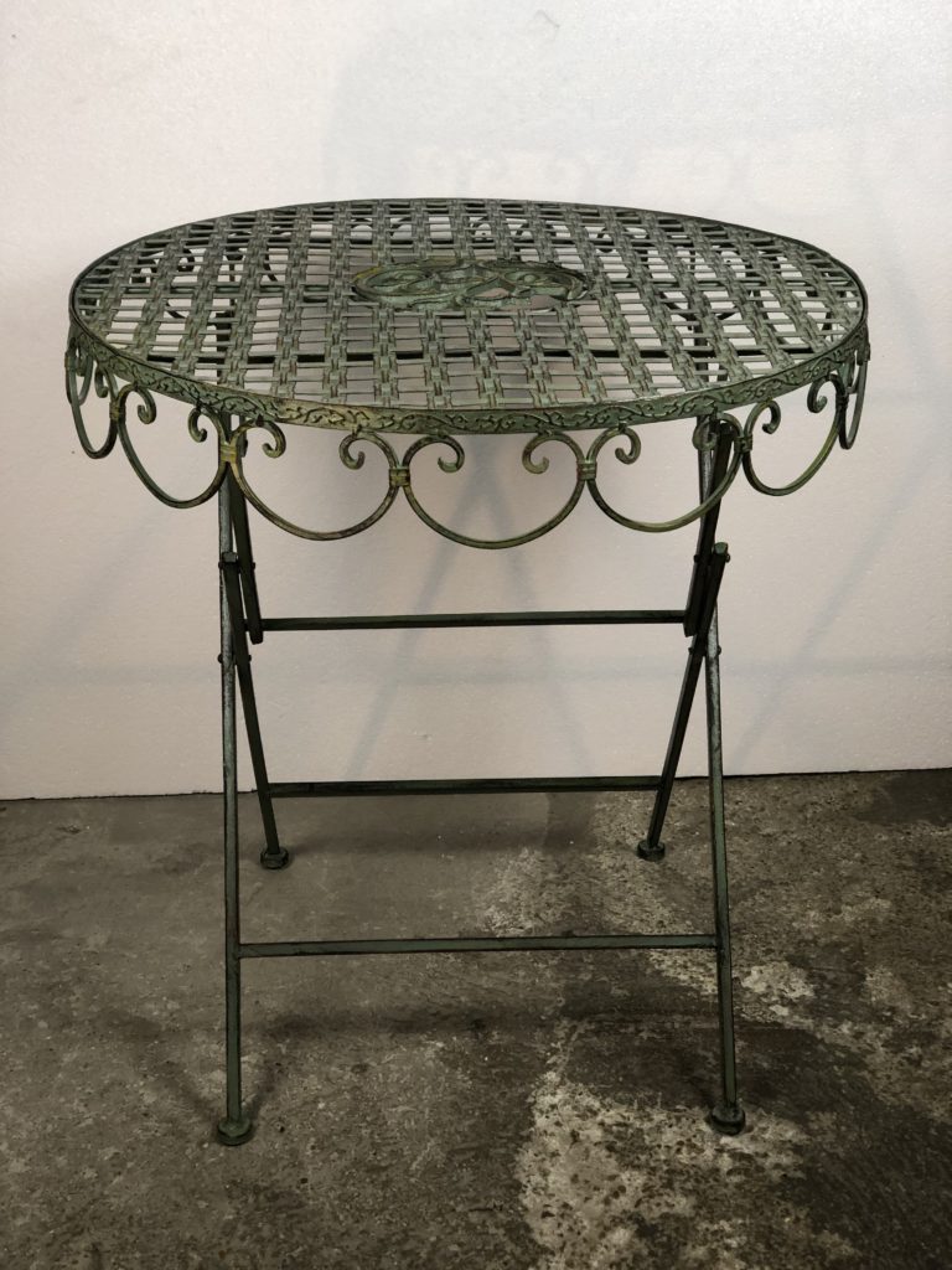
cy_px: 635
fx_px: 1907
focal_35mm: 52
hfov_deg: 28.0
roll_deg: +1.3
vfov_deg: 36.8
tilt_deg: -24.7
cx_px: 476
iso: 64
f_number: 2.4
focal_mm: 6
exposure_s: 1/50
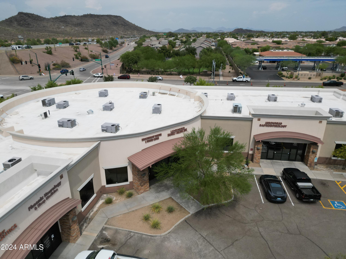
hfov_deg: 71.6
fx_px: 240
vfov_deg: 56.8
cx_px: 173
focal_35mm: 24
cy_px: 130
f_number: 1.7
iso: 140
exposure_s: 1/5000
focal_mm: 6.72
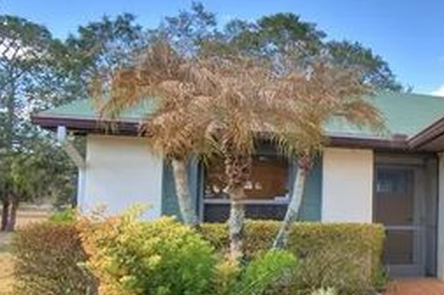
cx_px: 502
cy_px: 190
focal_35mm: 38
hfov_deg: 39.9
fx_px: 468
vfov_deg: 34.7
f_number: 4.5
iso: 100
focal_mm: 10
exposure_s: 1/640
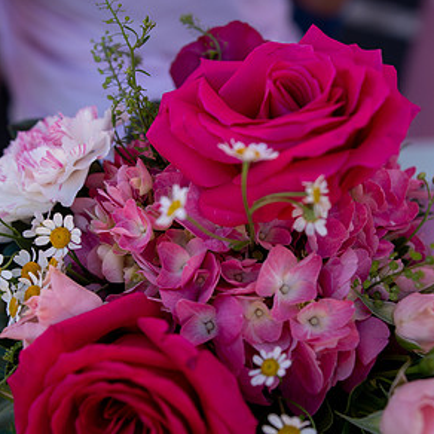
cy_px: 233
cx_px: 216
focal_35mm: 55
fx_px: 780
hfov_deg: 31.1
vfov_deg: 31.1
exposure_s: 1/320
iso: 200
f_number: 3.5
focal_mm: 35
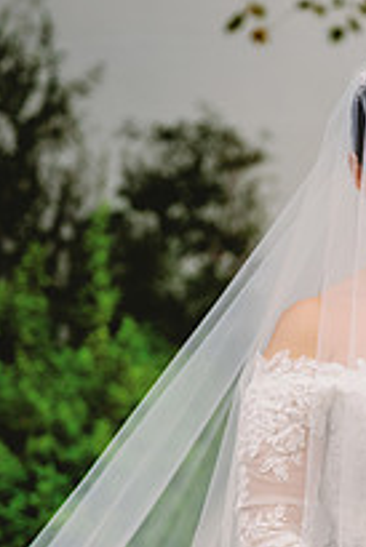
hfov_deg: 9.3
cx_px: 377
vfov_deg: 13.9
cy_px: 464
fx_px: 2238
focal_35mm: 147
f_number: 3.2
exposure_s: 1/200
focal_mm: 67
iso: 160
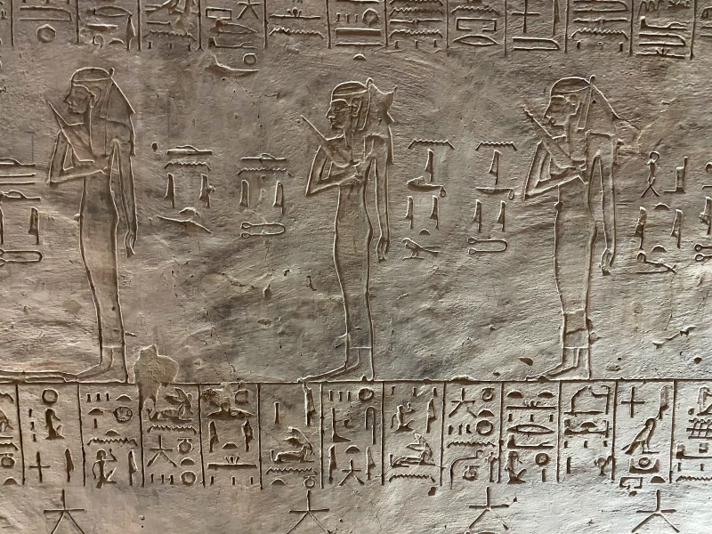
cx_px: 356
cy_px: 267
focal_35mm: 26
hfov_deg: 67.3
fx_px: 535
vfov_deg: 53.1
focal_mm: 4.25
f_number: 1.8
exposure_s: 1/25
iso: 500
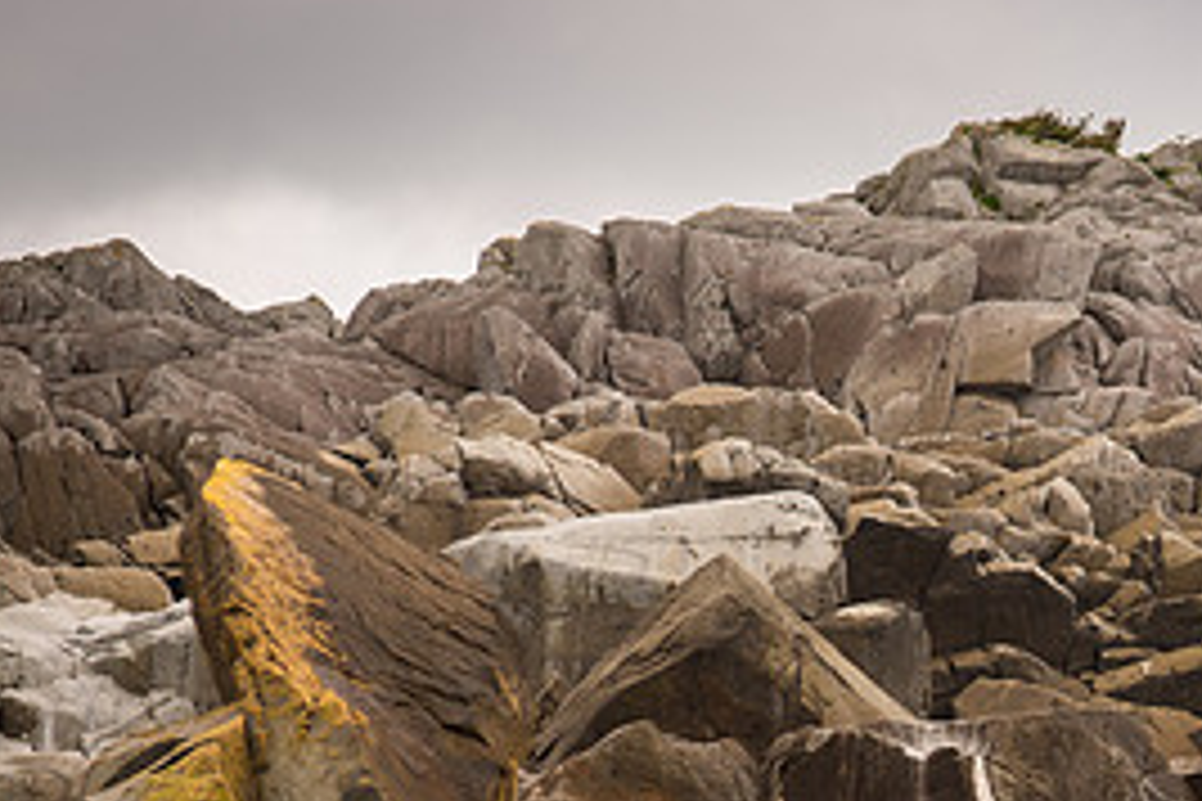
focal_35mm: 416
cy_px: 846
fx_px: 13889
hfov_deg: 5.0
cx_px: 976
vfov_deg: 3.3
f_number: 4
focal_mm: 175
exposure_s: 1/500
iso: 100
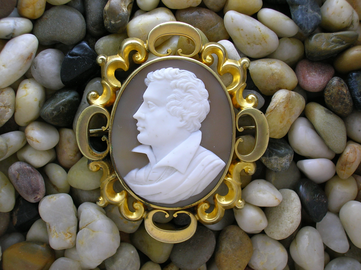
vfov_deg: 25.2
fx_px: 604
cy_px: 135
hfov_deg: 33.3
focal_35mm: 58
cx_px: 180
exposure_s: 1/4.8
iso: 50
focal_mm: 9.7
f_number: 3.5
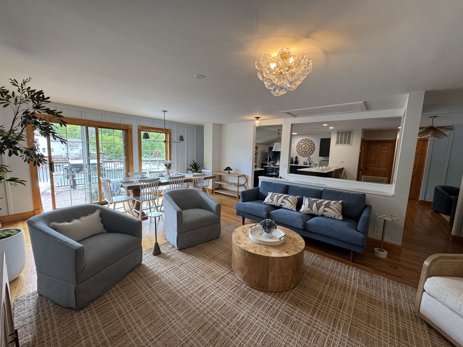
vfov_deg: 85.7
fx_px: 187
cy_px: 174
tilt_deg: -7.1
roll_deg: -1.9
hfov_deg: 102.1
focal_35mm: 14
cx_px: 232
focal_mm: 2.22
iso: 160
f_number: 2.2
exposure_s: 1/120
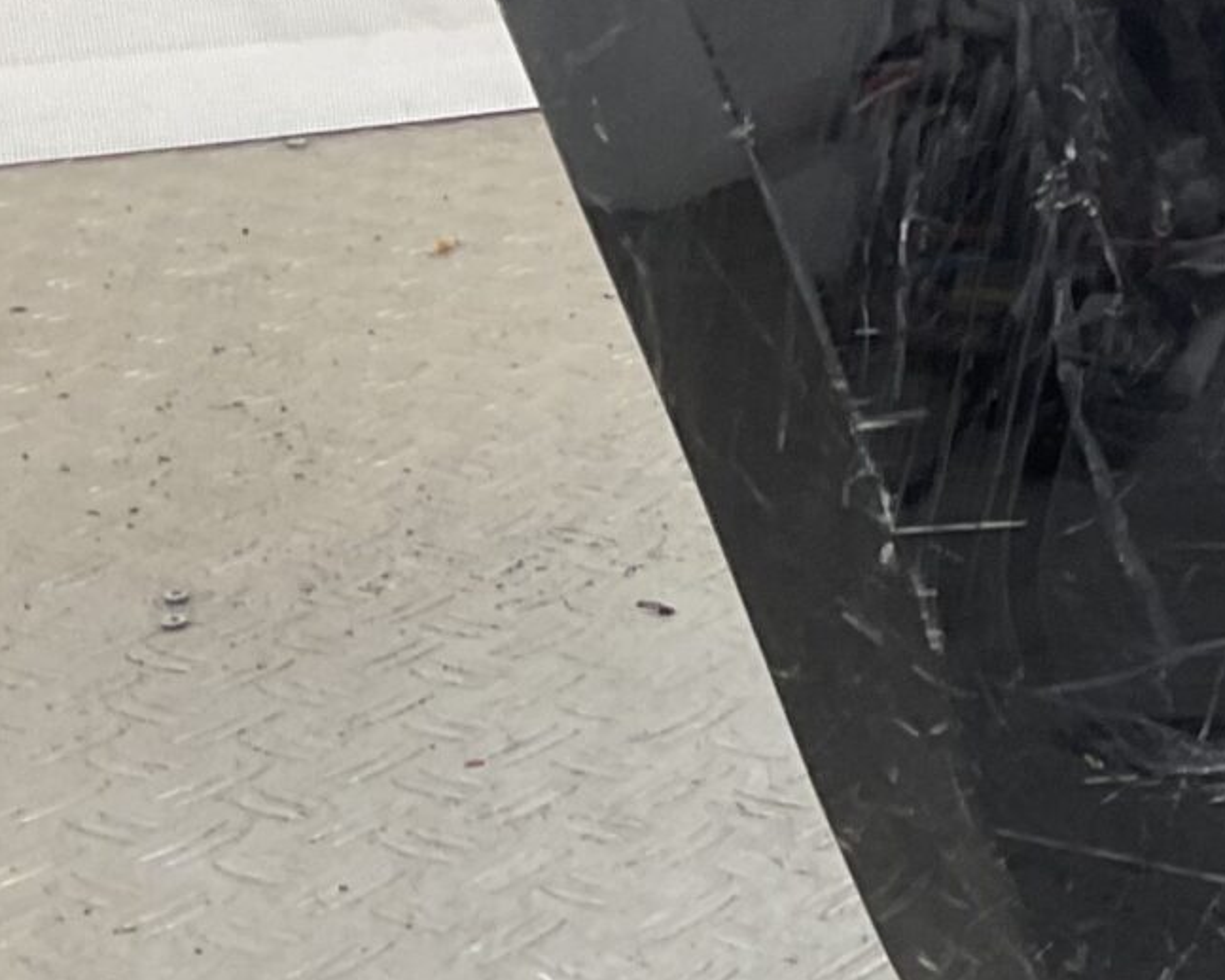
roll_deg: -2.2
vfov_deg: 13.7
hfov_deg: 15.0
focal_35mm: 112
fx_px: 4062
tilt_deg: -17.1
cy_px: 199
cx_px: 2191
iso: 32
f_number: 1.8
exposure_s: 1/120
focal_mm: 3
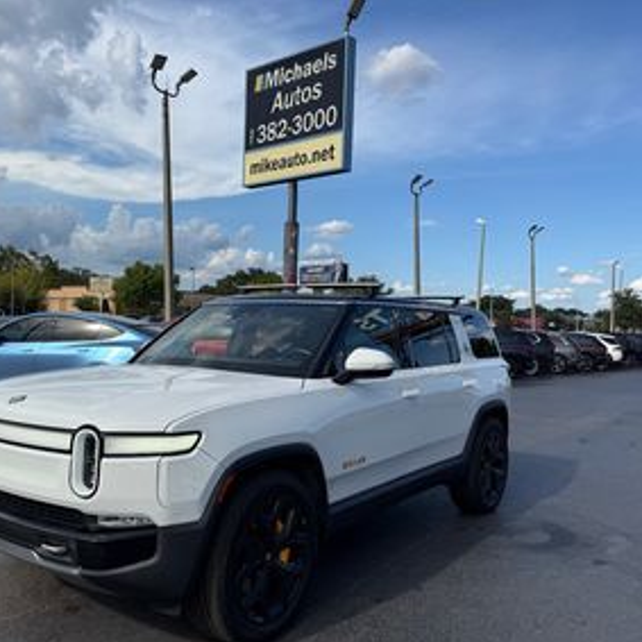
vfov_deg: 54.0
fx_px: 629
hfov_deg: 53.7
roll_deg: -1.6
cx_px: 263
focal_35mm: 30
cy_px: 338
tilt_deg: -2.1
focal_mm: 6.76
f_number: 1.78
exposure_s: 1/5319
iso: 80
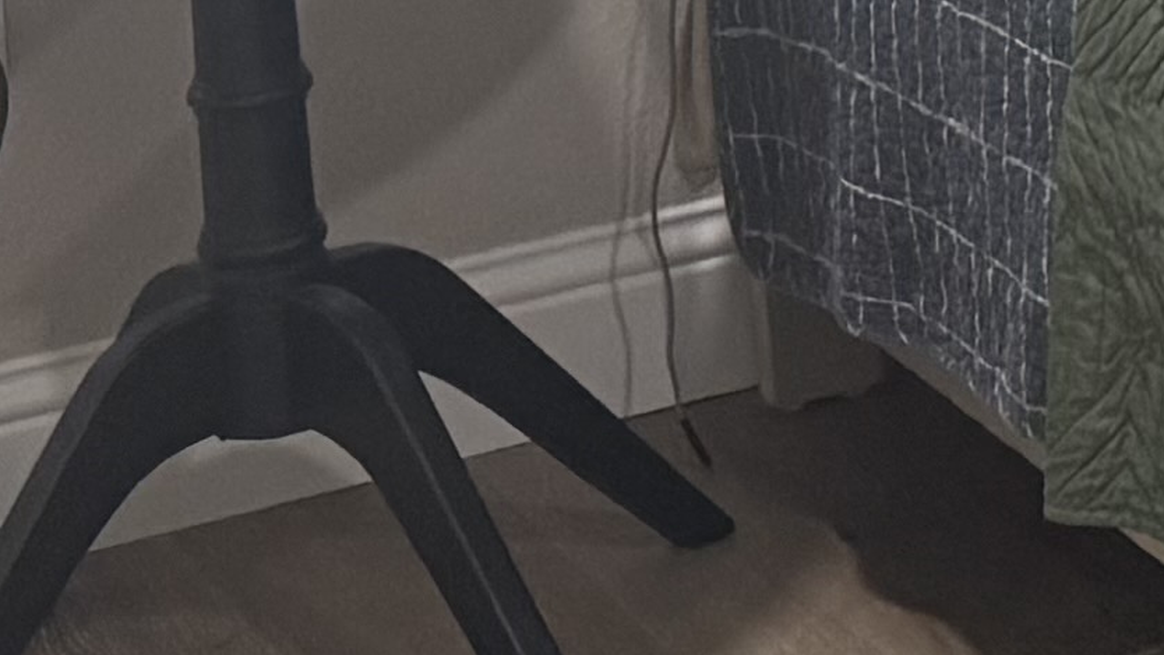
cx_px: 3047
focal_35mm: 179
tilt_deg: -8.7
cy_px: -1042
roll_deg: +0.7
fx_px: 5524
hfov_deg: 10.1
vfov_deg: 6.4
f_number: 1.78
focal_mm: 6.76
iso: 200
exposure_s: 1/107
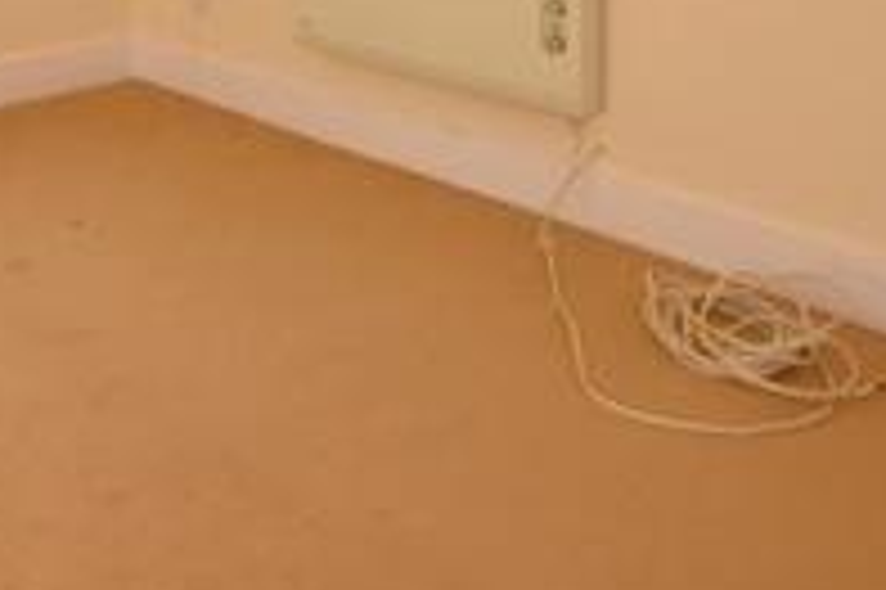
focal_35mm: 50
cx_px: -67
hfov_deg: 34.7
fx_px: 1229
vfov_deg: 22.5
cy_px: -272
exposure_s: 1/40
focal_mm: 10
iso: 200
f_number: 11
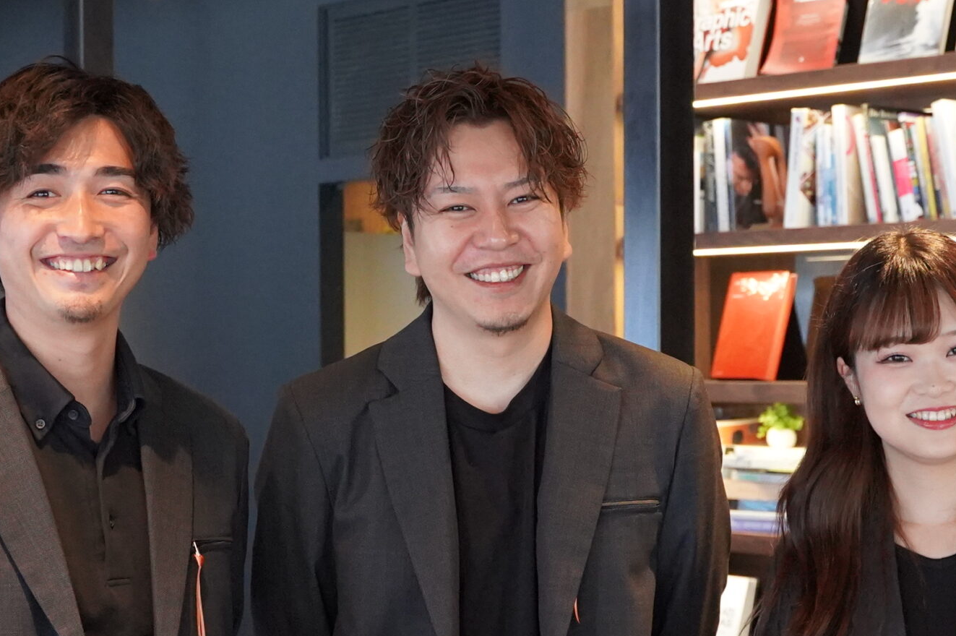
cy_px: 476
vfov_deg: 15.3
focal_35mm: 89
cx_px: 468
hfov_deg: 22.9
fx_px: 2362
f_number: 4
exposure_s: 1/160
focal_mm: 31
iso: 6400
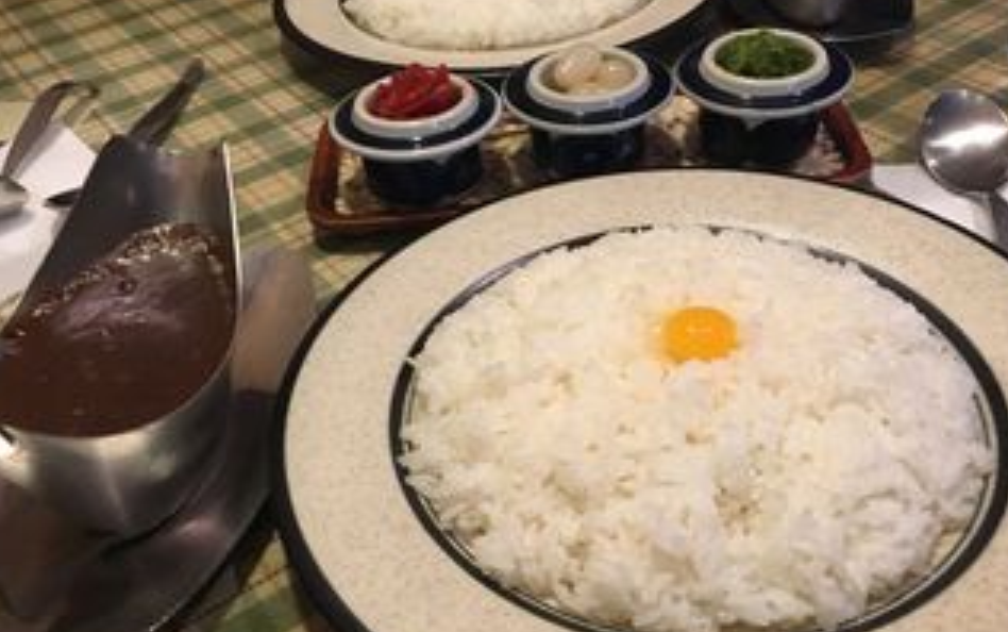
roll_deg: +5.1
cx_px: 494
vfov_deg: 36.2
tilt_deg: -42.5
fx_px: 962
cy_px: 383
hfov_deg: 55.3
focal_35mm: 35
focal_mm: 4.15
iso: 200
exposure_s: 1/30
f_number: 2.2
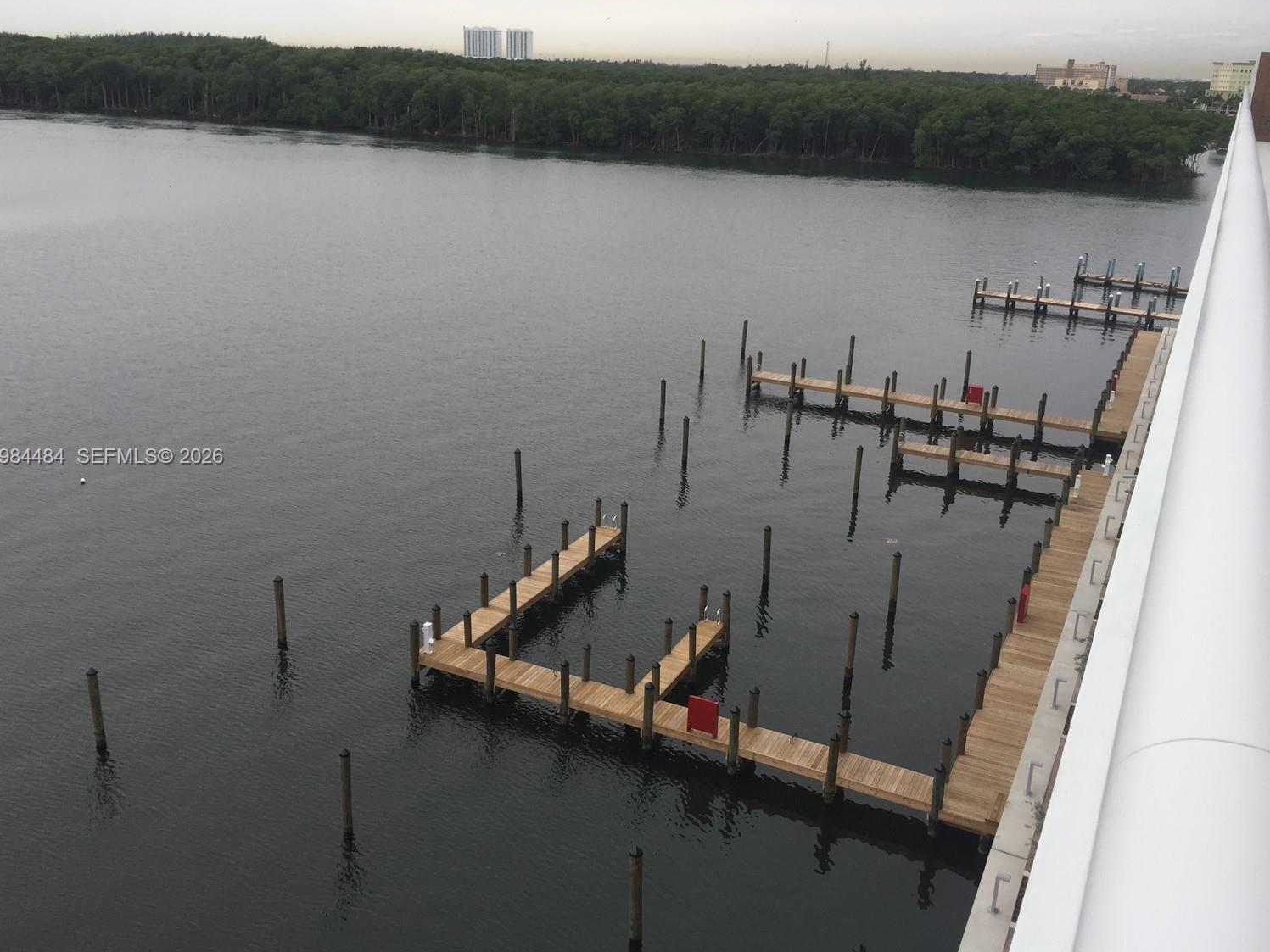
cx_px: 638
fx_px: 1137
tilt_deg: -16.7
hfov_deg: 58.3
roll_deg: -3.3
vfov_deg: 45.4
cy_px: 458
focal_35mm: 31
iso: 32
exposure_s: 1/359
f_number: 2.2
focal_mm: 4.15
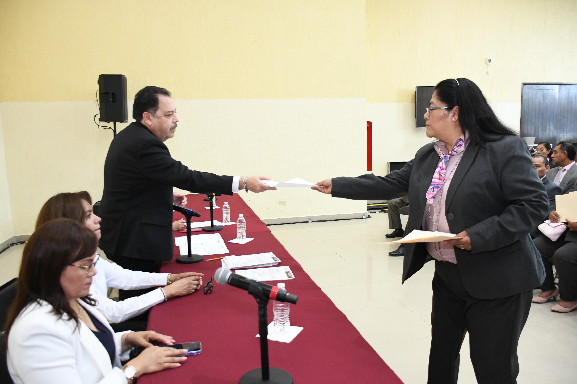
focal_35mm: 27
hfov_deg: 67.4
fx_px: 433
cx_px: 288
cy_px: 192
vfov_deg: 47.9
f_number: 3.5
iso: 2500
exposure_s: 1/100
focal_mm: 18
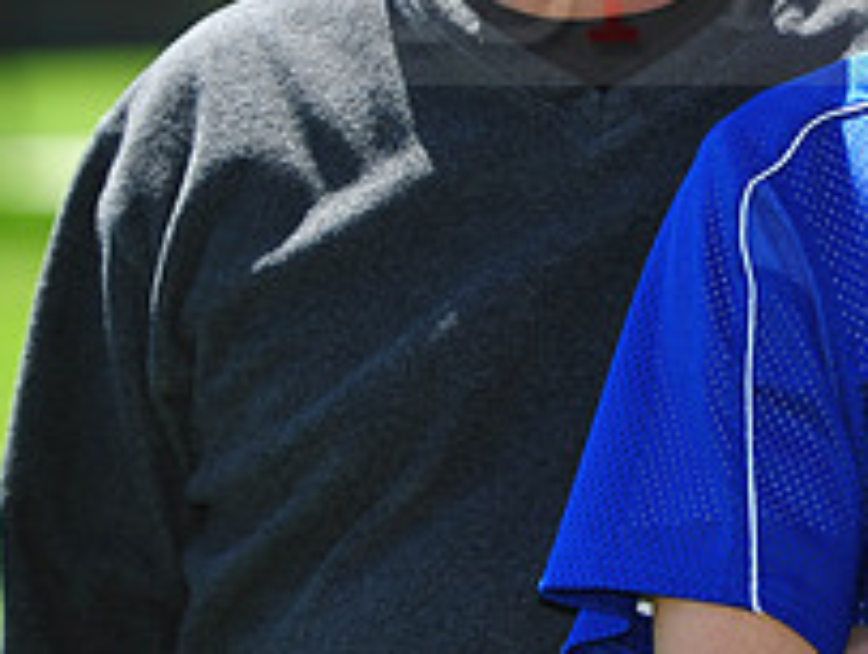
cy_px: -43
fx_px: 11354
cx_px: 1013
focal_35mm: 452
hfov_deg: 4.4
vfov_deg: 3.3
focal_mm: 165
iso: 200
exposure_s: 1/640
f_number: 4.5
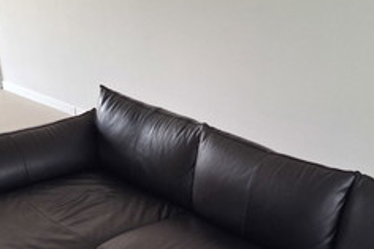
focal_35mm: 52
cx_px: 219
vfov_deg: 24.4
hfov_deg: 38.1
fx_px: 540
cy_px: 265
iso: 125
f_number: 1.8
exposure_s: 1/40
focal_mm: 5.54
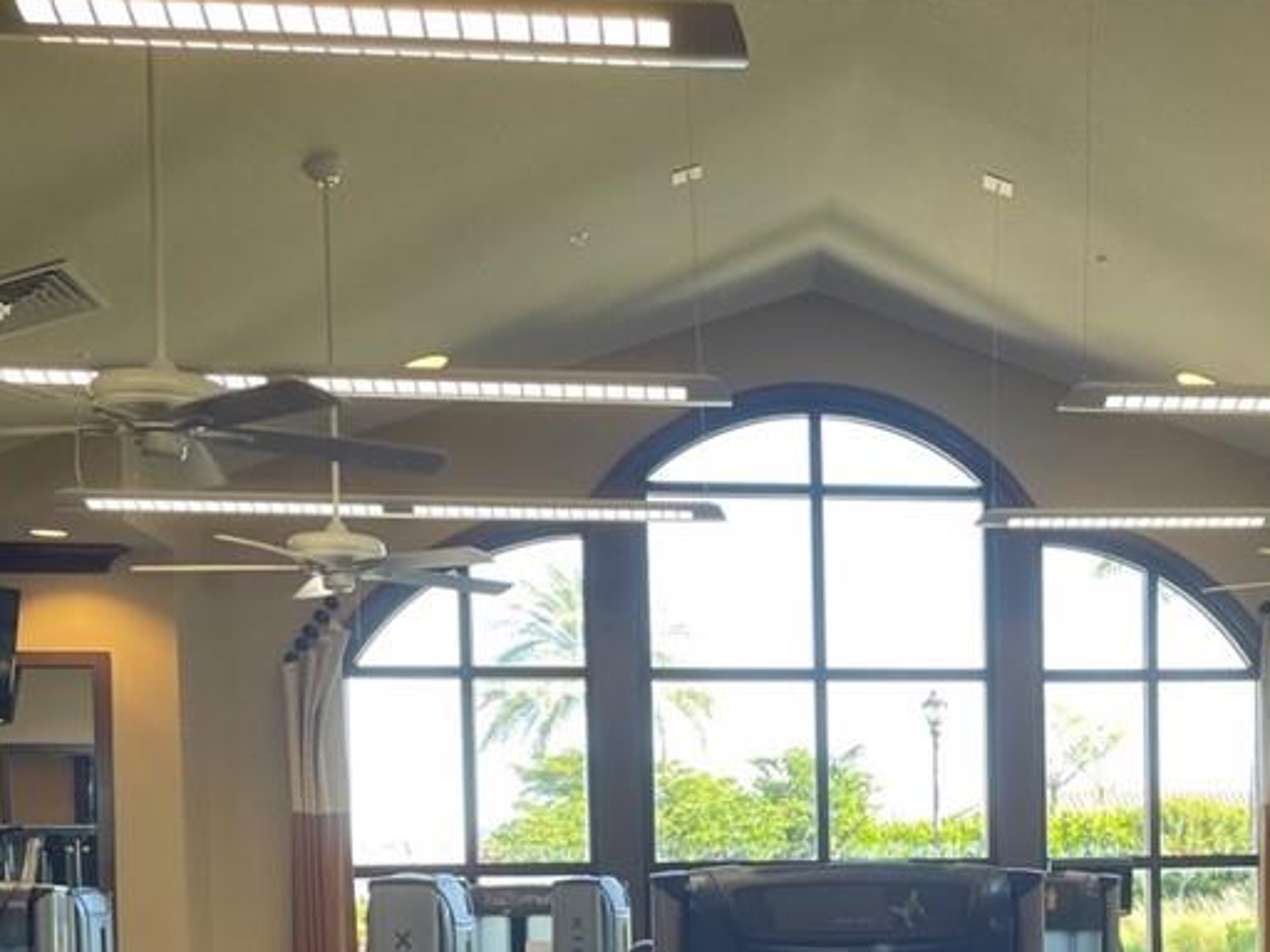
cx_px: 948
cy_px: 937
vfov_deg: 26.6
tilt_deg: -1.1
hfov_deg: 36.0
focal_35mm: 52
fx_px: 1908
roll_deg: +0.8
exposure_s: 1/120
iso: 80
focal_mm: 4.2
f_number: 1.6
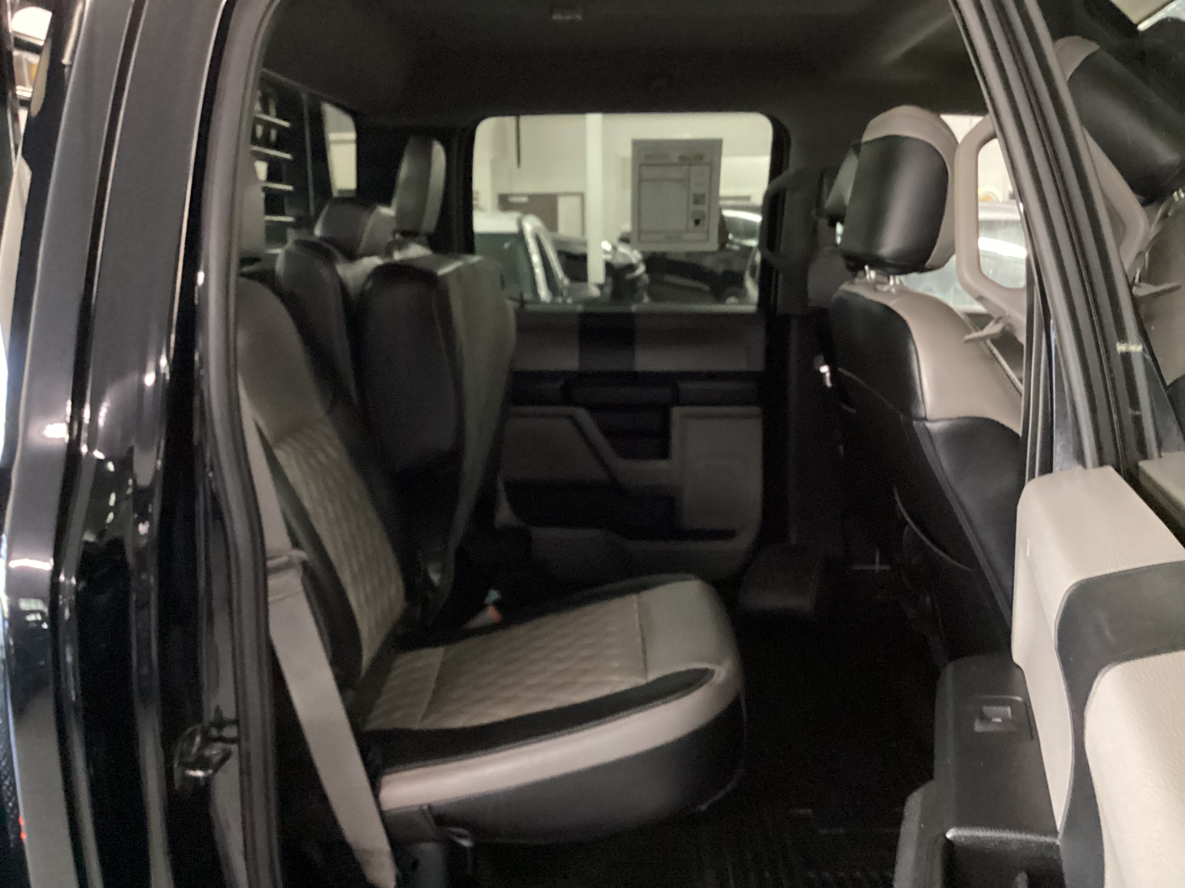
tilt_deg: -12.7
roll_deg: +0.8
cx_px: 592
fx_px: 1061
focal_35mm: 31
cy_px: 444
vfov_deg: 45.4
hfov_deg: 58.4
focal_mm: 3.3
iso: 640
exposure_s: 1/30
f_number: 2.4
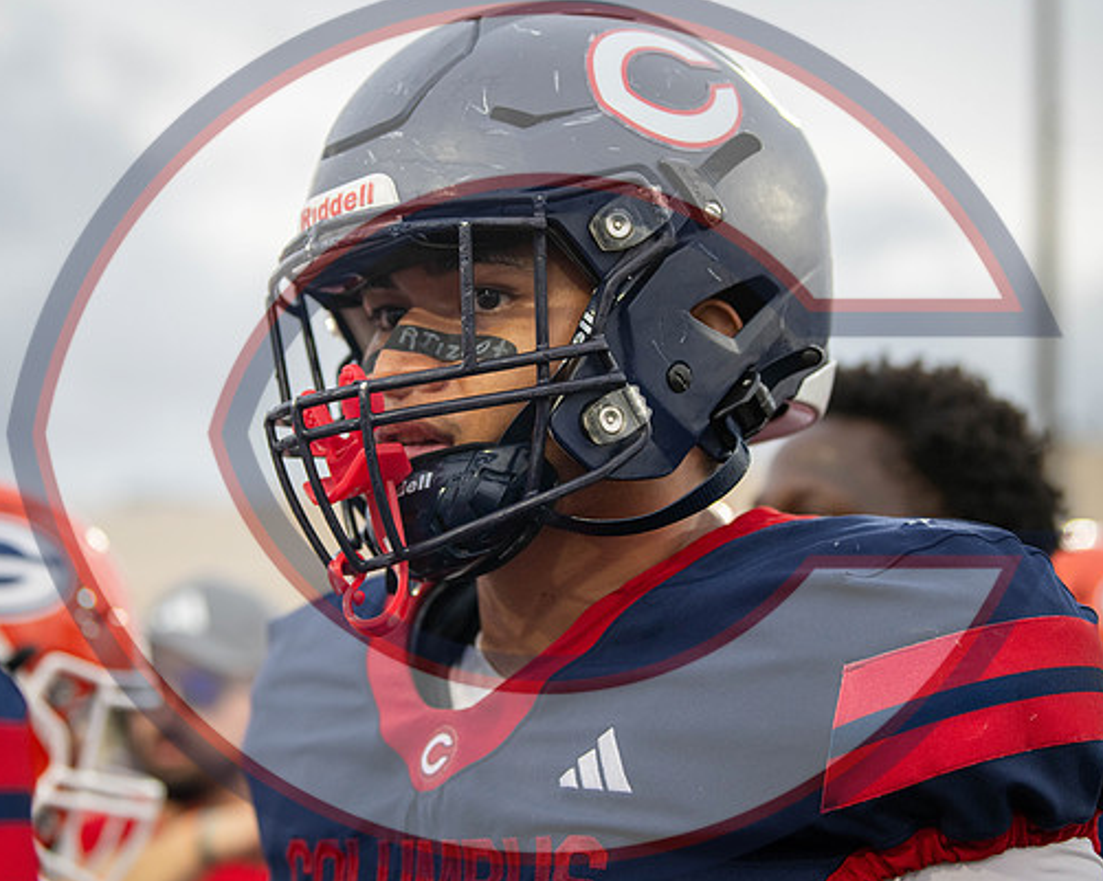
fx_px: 2969
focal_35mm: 91
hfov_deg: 21.0
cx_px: 501
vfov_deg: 16.9
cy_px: 433
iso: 1000
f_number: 2.8
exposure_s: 1/1000
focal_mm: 72
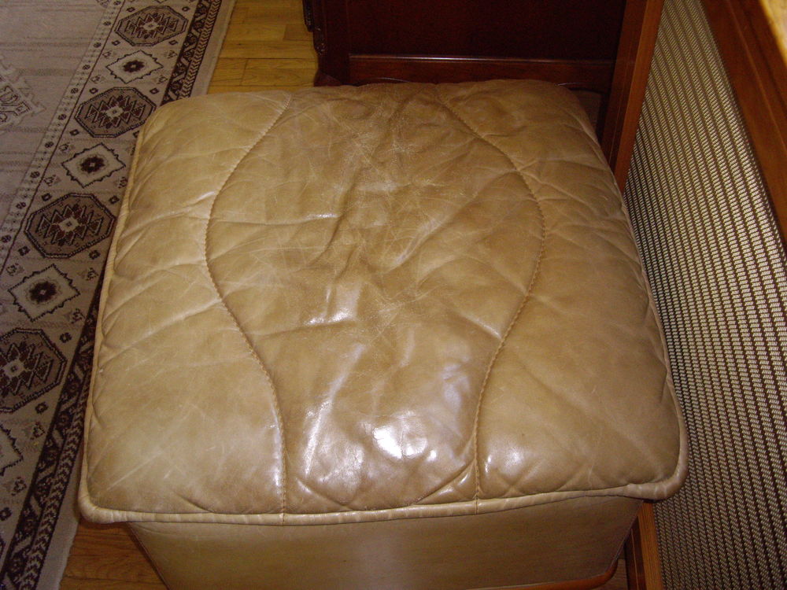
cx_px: 394
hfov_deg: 49.0
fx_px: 864
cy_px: 295
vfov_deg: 37.7
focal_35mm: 38
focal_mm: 7.9
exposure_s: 1/40
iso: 400
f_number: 2.8
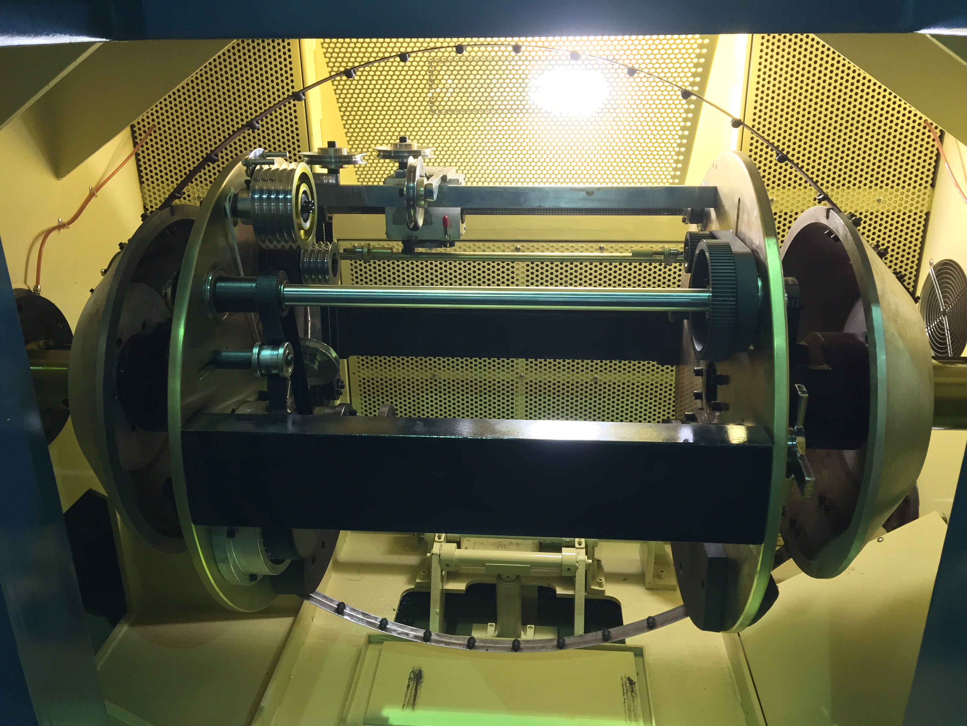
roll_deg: -0.3
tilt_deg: -21.3
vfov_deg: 48.2
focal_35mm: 29
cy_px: 363
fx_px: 810
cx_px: 484
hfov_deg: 61.7
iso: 160
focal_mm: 4.15
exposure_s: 1/33
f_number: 2.2
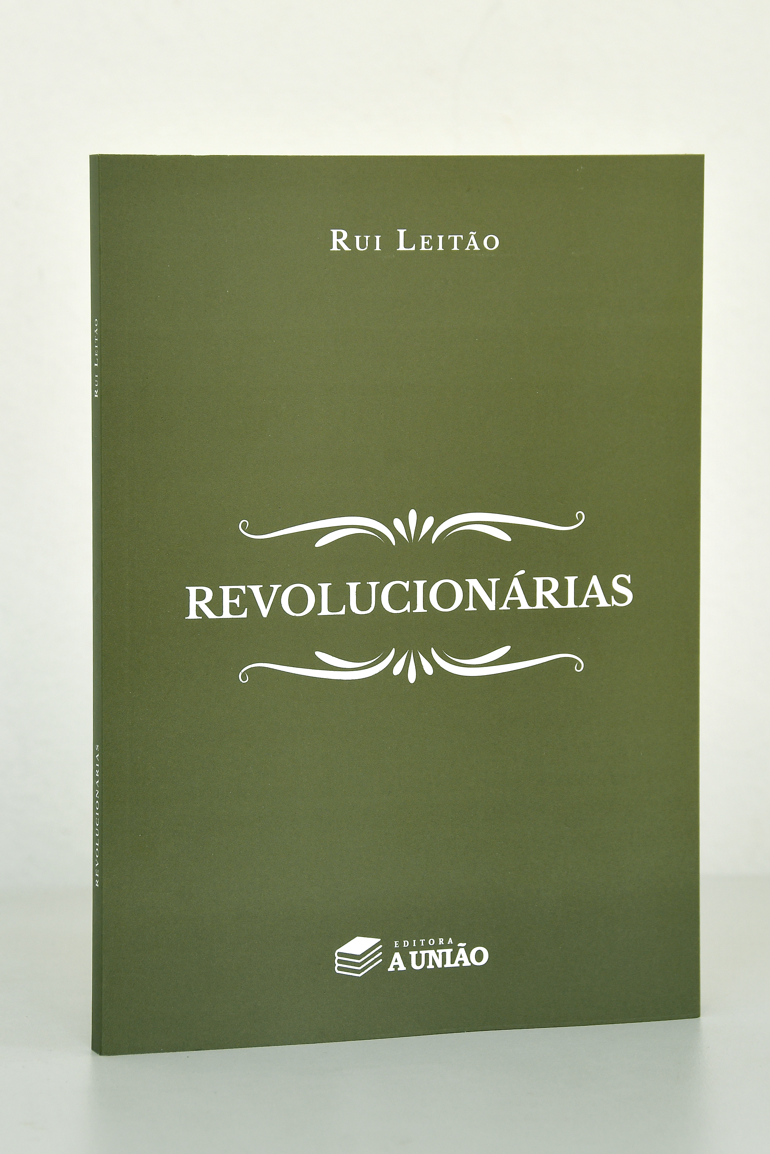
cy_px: 577
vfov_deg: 18.2
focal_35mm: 112
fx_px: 3609
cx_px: 385
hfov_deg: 12.2
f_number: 8
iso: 125
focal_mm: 75
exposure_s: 1/80
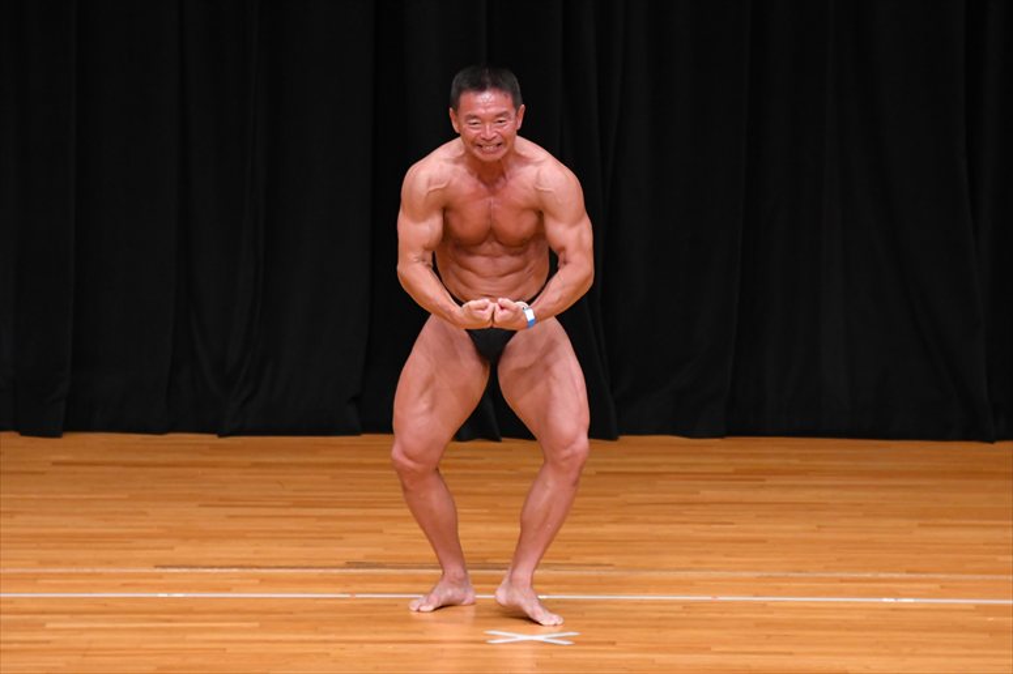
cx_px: 506
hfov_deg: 6.9
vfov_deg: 4.6
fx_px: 8438
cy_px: 337
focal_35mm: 300
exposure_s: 1/400
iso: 3200
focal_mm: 200
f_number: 5.6
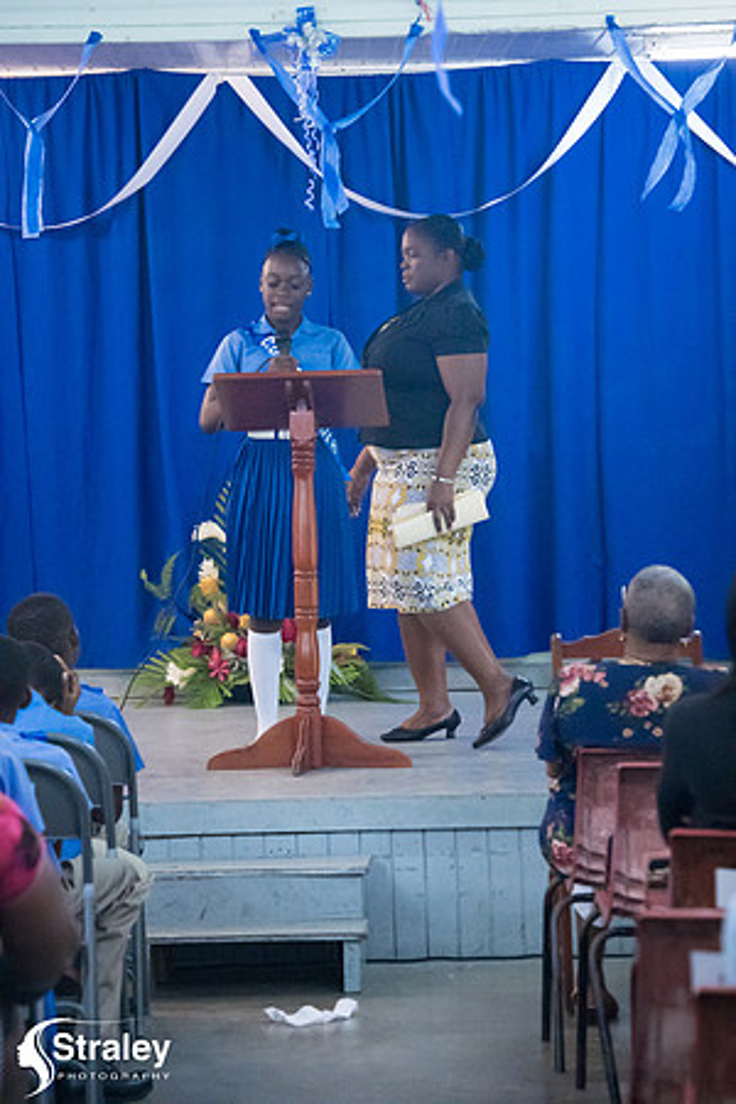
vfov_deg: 14.2
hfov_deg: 9.5
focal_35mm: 145
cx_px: 368
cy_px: 552
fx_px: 4446
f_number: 6.3
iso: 25600
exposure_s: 1/200
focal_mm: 145
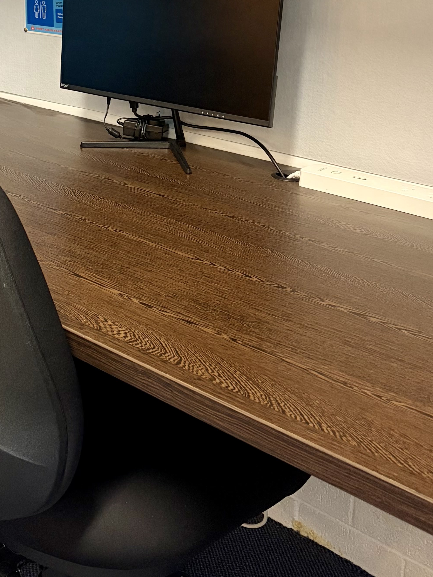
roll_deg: -0.3
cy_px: 164
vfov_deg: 33.8
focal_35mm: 56
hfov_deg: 25.4
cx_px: 53
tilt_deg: -14.1
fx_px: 934
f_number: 1.6
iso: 320
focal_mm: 5.96
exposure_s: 1/50
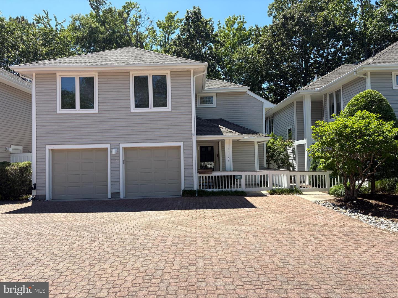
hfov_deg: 67.3
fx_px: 299
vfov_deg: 53.1
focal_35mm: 26
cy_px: 149
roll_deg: +1.7
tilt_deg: +2.6
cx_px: 199
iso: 50
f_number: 1.6
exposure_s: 1/2208
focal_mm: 5.96
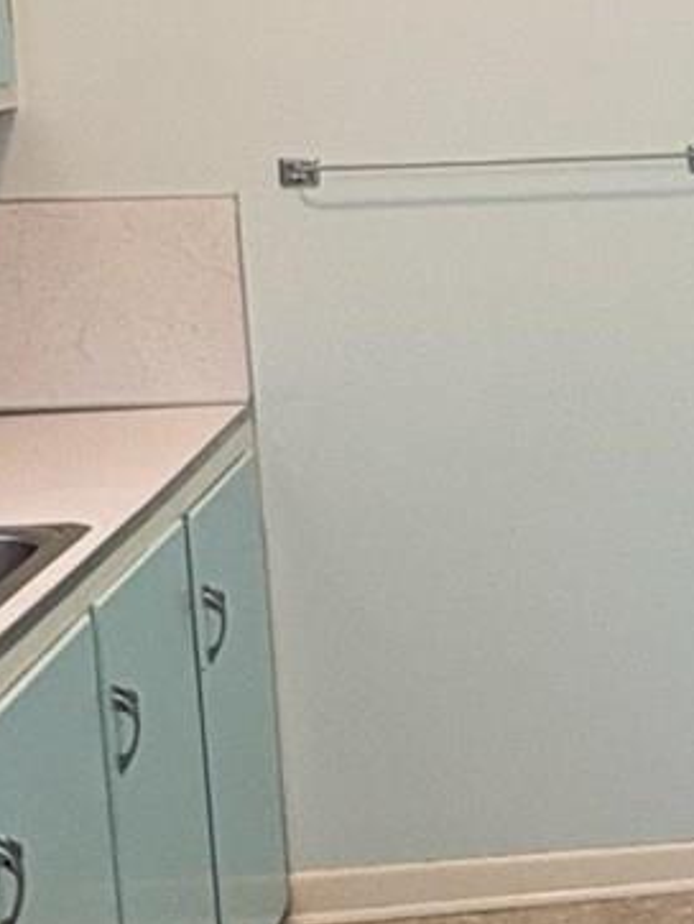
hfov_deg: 15.4
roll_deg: +0.7
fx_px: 2376
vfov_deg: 22.0
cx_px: 1038
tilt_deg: -8.4
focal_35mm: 89
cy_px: 385
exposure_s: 1/60
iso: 125
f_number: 2.2
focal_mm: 2.22
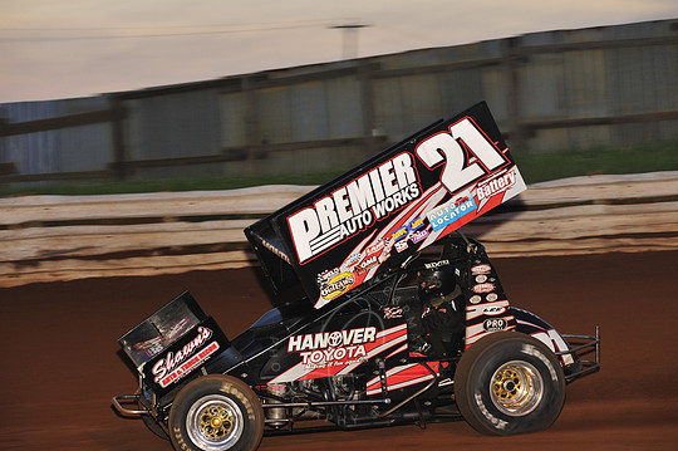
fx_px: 2728
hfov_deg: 14.2
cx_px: 344
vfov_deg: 9.4
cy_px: 232
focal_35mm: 145
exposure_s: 1/320
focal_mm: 135
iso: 800
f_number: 6.3
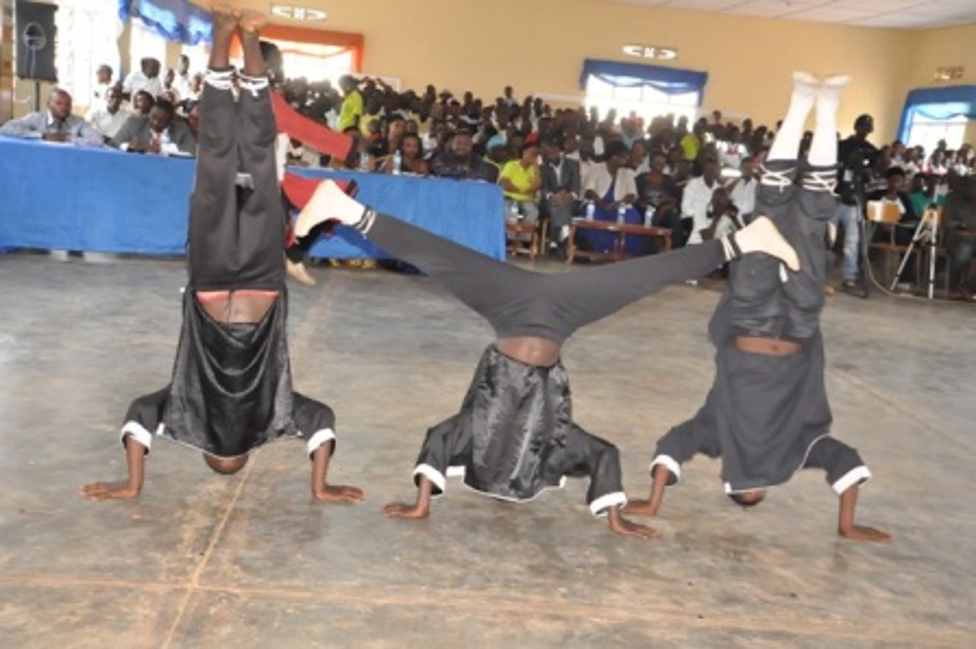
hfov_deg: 46.4
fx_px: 1138
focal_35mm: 42
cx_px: 488
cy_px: 324
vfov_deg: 31.8
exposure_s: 1/100
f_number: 7.1
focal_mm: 28
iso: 3200
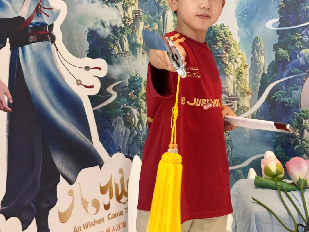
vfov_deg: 22.1
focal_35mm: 65
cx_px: 157
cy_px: 26
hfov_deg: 29.8
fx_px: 580
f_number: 1.78
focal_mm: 6.86
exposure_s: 1/33
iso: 200
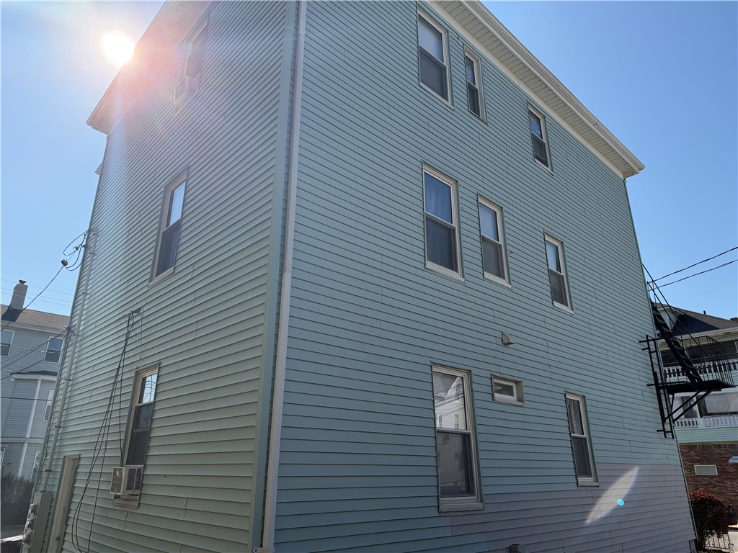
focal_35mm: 24
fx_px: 512
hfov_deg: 71.6
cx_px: 369
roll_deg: +0.2
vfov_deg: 56.8
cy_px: 276
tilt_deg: +20.8
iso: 100
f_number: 1.78
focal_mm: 6.76
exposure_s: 1/5714
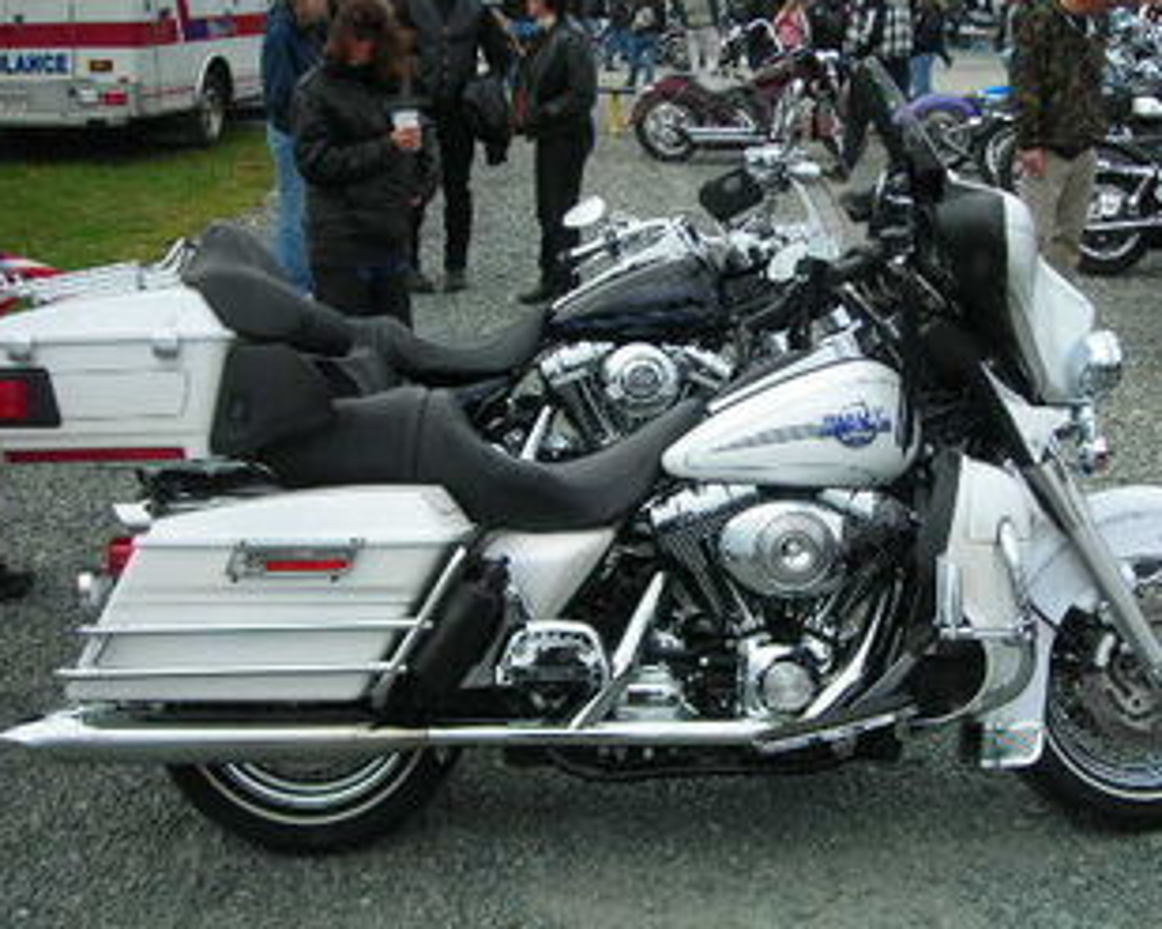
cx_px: 658
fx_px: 1650
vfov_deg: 31.4
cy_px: 440
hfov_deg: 38.7
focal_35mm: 48
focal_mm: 6.3
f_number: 3.2
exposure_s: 1/306
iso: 50
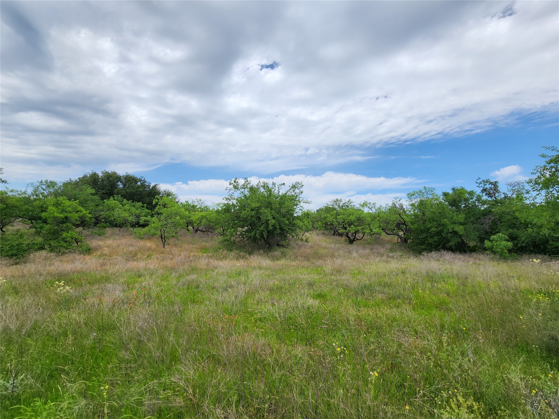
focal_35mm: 13
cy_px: 210
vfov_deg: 89.9
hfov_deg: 106.2
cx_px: 280
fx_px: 210
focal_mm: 2.2
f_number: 2.2
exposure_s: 1/2456
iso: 50
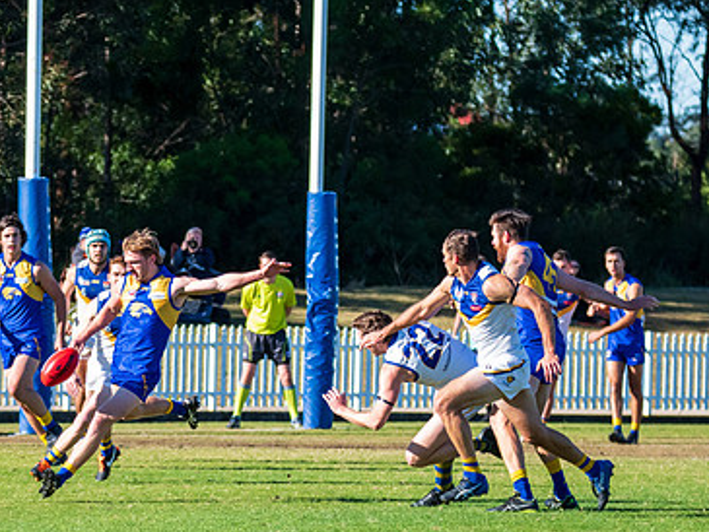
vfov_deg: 4.0
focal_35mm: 374
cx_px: 267
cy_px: 385
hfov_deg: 5.3
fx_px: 7663
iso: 800
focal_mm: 180
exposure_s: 1/2000
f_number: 6.3
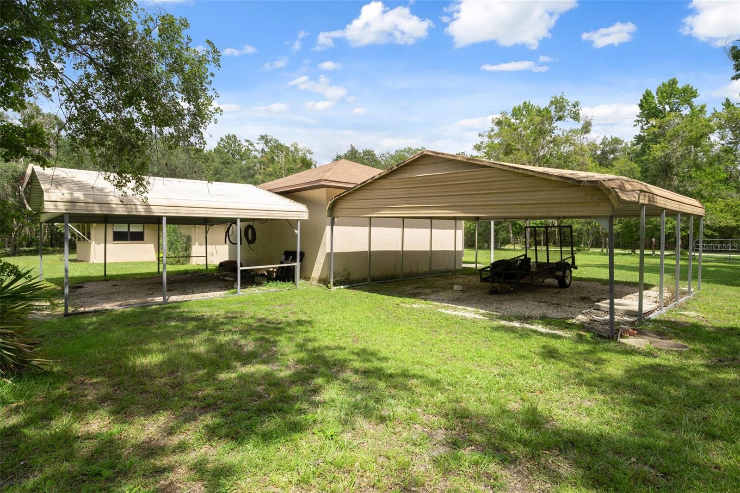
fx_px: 390
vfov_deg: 64.5
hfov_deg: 86.9
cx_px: 370
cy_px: 246
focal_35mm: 19
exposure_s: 1/100
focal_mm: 19
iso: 320
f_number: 8
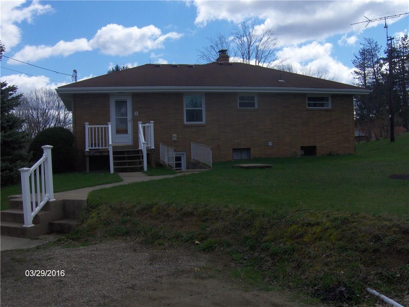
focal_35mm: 35
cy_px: 154
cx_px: 204
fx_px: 414
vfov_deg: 40.7
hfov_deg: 52.6
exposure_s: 1/1010
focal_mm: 7.5
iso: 100
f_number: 5.5
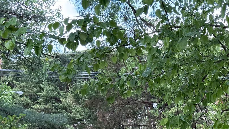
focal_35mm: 67
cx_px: 187
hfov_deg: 30.6
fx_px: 407
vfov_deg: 16.0
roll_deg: +2.4
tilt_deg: -8.9
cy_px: 210
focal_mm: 6.76
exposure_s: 1/209
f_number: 1.78
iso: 80
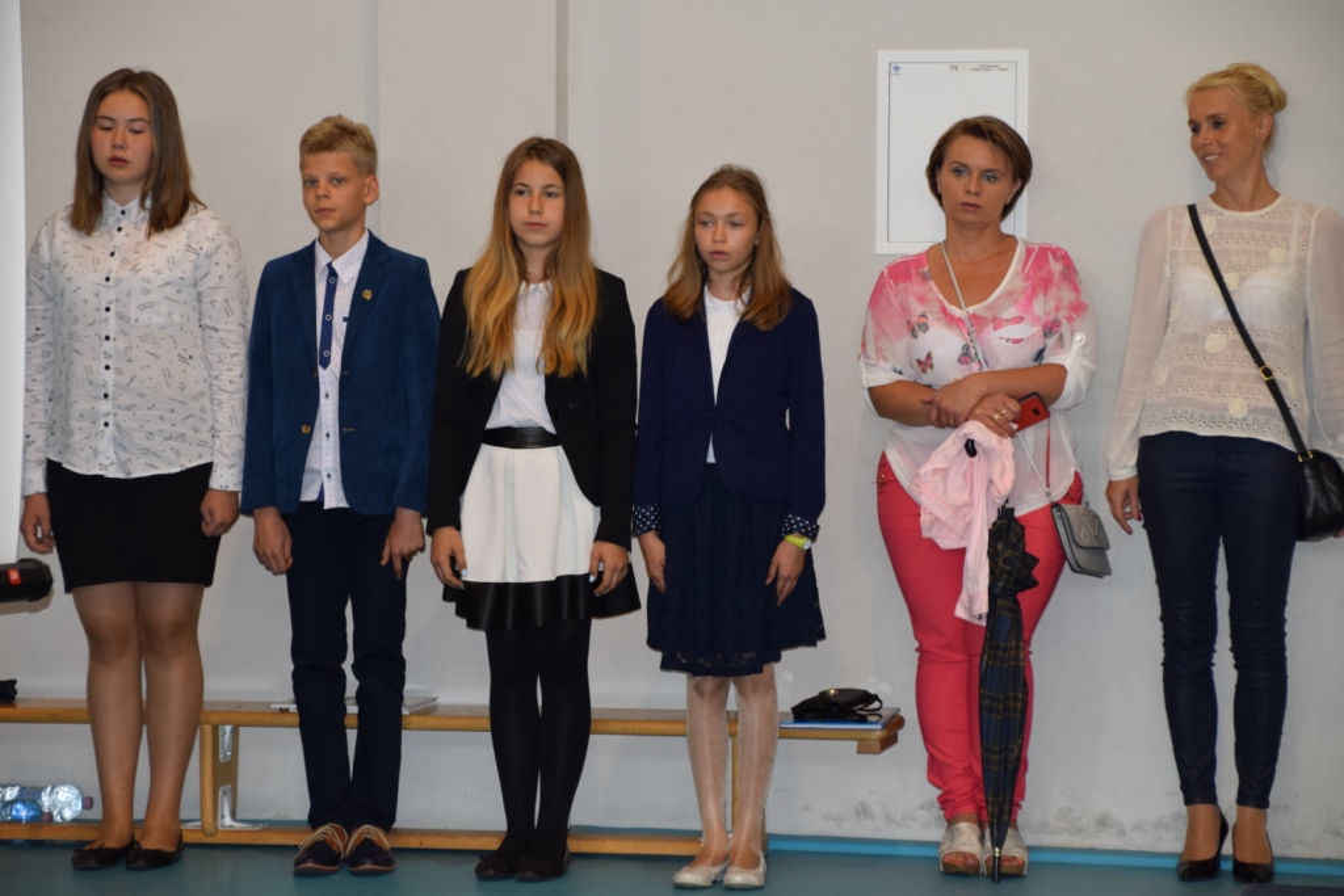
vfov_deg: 10.6
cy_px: 448
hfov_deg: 15.9
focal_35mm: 129
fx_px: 4816
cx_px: 672
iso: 800
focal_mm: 86
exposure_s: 1/80
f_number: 5.3
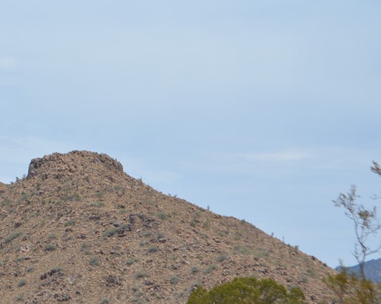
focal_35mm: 161
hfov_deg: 11.9
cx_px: 31
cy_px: 234
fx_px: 1814
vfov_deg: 9.6
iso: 400
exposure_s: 1/2000
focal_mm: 55
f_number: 7.1
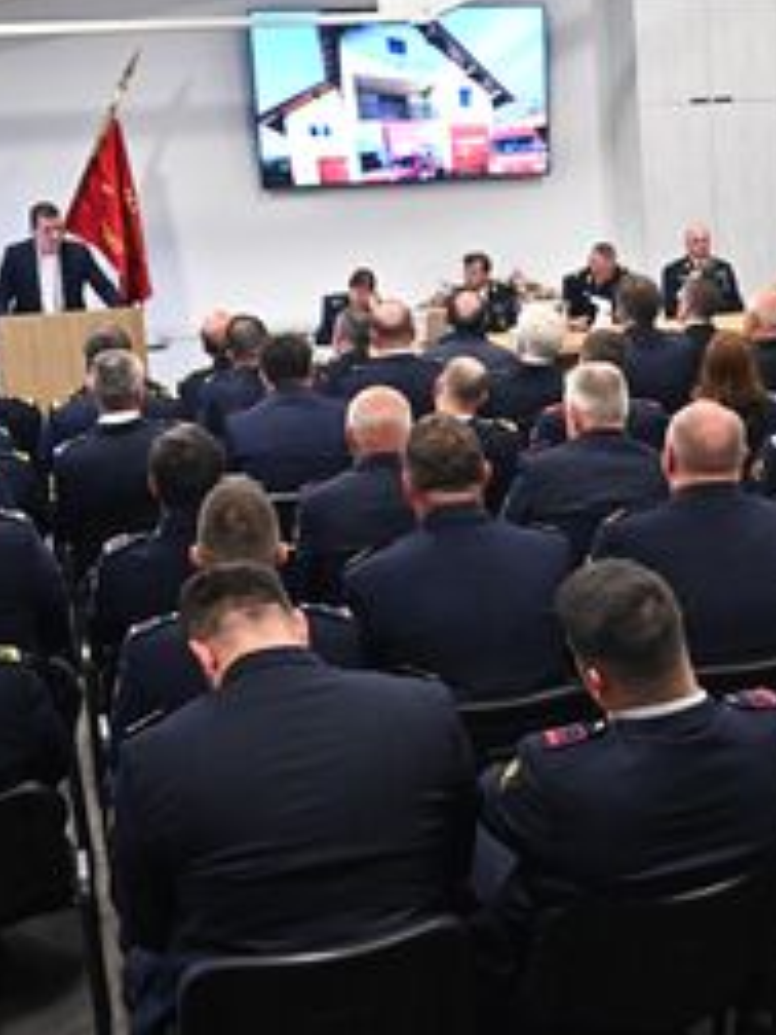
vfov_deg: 32.2
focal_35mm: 60
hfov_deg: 23.8
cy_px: 571
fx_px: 1793
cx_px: 677
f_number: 8
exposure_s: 1/50
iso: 5000
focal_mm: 35
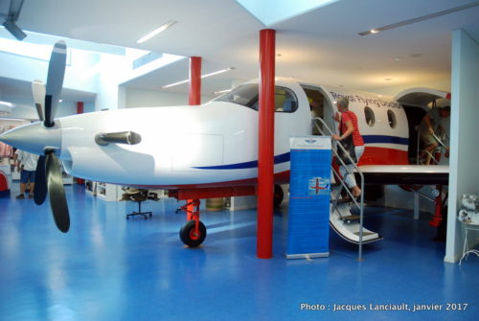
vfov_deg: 48.1
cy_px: 160
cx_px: 240
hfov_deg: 67.3
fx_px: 360
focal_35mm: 27
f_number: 4.5
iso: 800
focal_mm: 18
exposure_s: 1/80
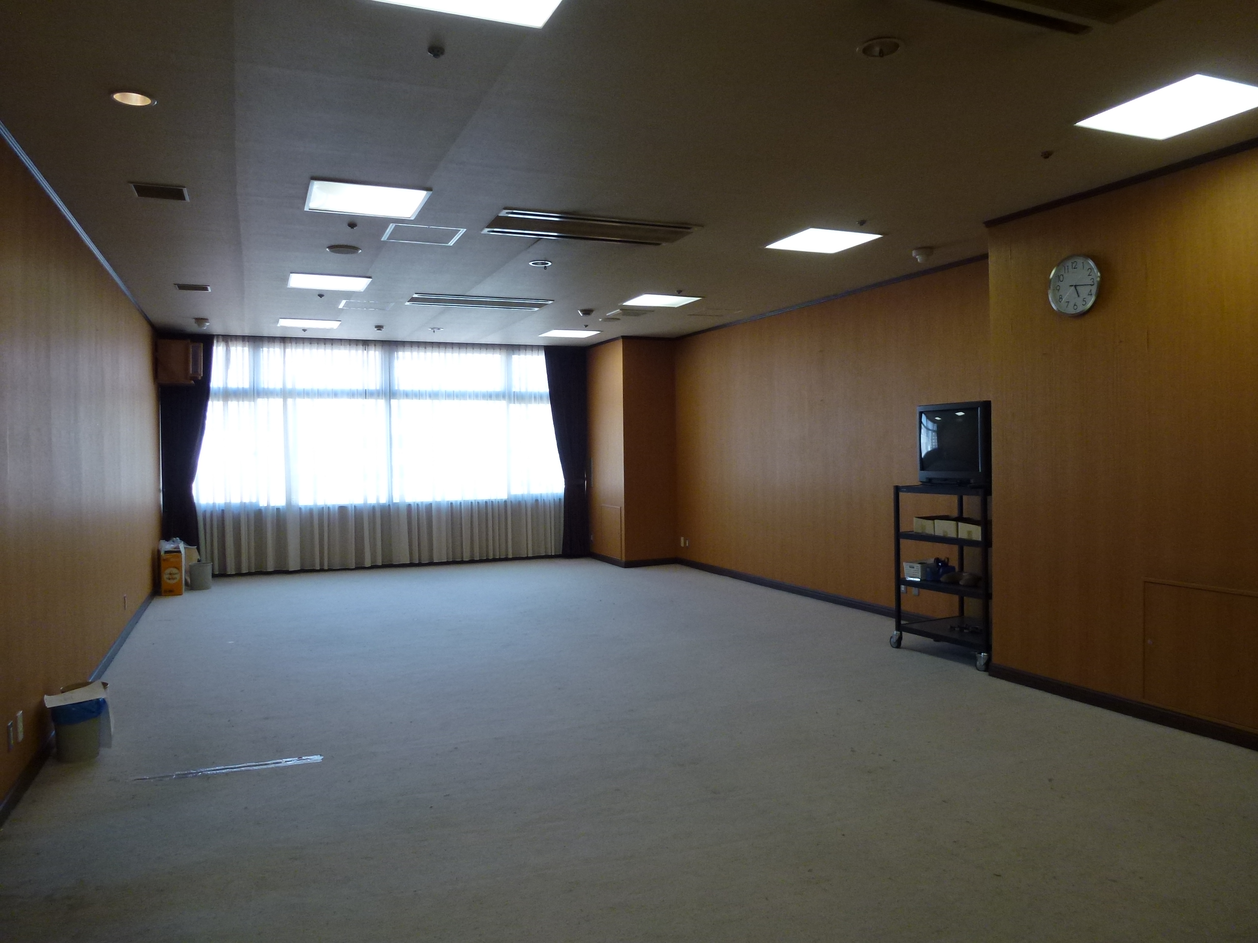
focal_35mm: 24
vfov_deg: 56.8
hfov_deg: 71.6
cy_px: 472
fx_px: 872
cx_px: 629
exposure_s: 1/60
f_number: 3.3
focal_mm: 4.3
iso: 200
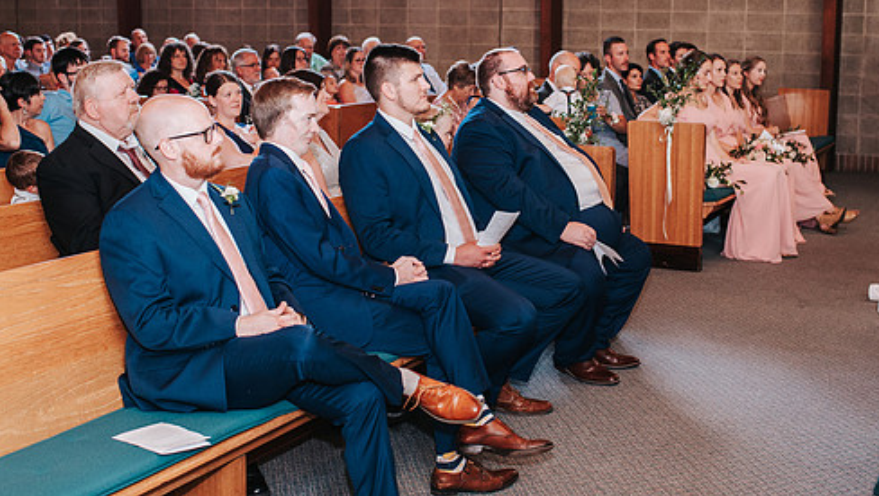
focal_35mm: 51
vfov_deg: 23.5
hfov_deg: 40.5
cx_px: 480
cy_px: 201
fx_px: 1189
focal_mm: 35
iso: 1000
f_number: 3.2
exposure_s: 1/125
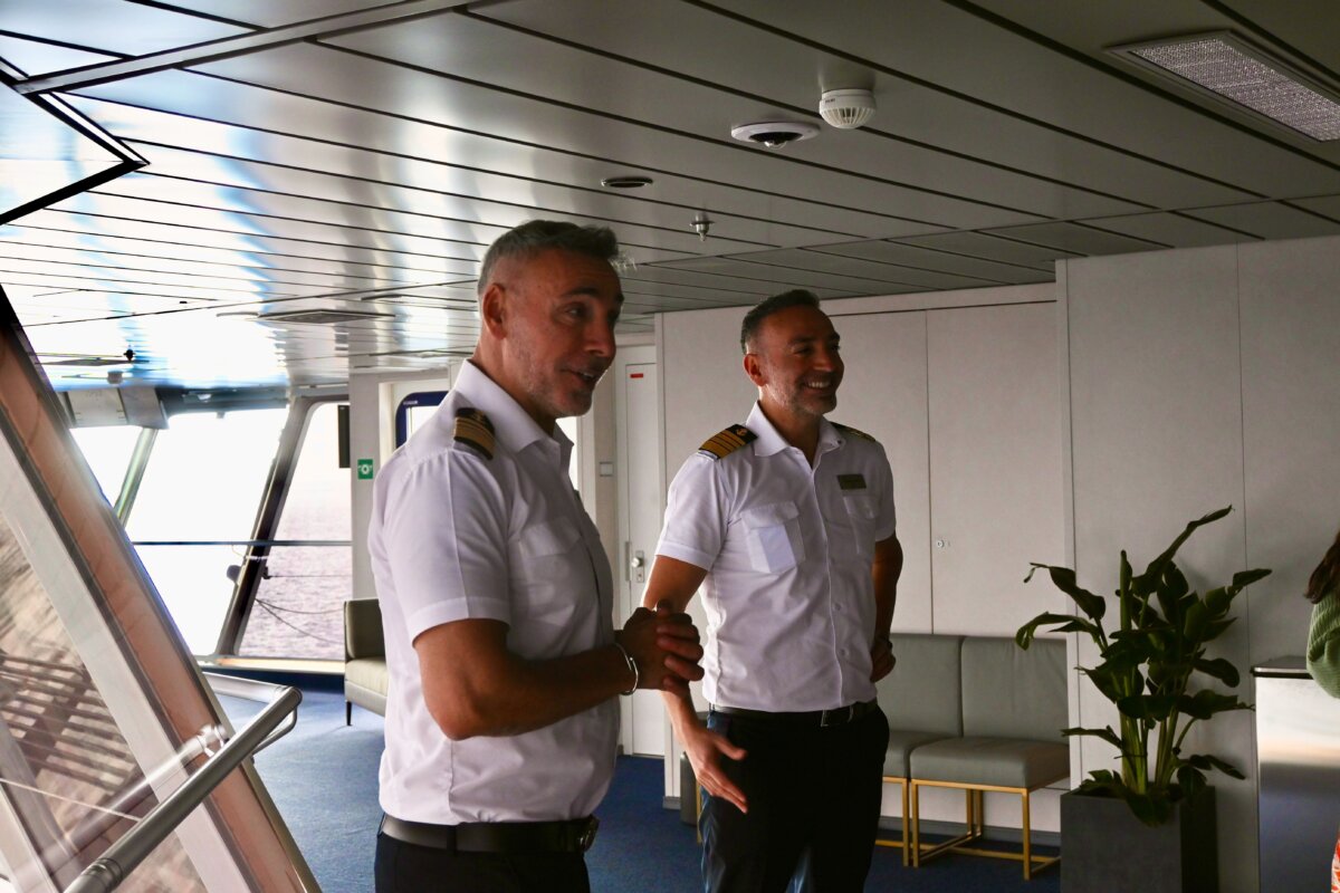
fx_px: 1759
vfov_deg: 28.5
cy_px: 446
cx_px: 670
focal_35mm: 47
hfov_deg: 41.7
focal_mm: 31.5
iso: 560
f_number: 5
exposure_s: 1/125
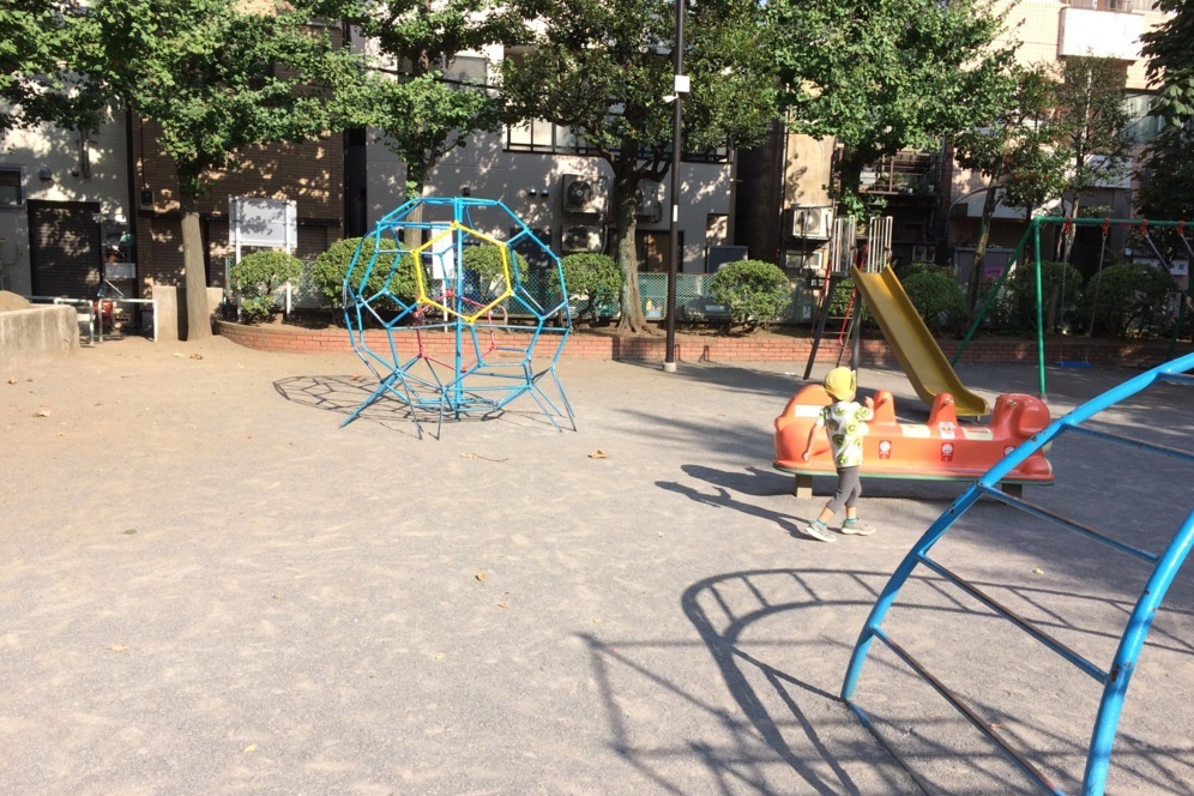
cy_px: 398
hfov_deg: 60.3
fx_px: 1028
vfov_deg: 42.3
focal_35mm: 31
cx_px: 602
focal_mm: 4.15
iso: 32
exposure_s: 1/1109
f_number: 2.2
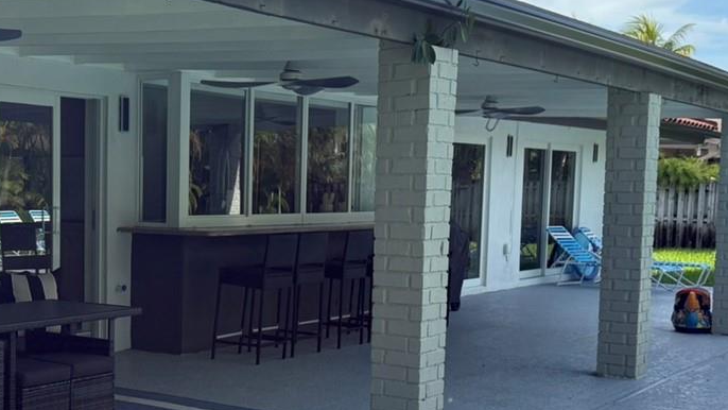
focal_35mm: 61
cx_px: 172
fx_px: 1178
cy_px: 287
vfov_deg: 19.6
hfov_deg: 33.6
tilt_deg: -4.5
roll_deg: -1.1
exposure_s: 1/3021
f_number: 1.78
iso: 100
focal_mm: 6.76
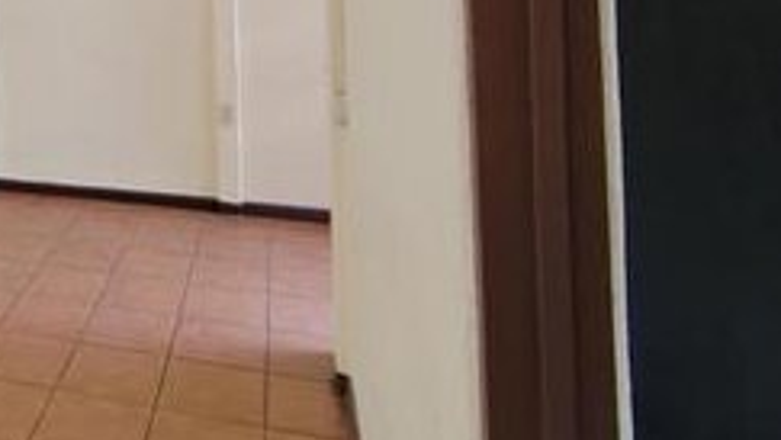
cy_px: -61
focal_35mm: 37
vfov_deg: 28.6
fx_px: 767
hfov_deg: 44.4
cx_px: -29
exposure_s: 1/50
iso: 320
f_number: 2.2
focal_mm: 2.16
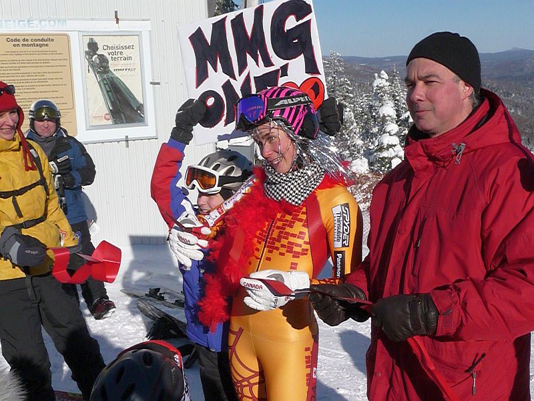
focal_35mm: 45
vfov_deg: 32.2
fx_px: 694
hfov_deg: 42.1
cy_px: 200
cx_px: 267
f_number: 10
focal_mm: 7.6
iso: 500
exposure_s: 1/2000
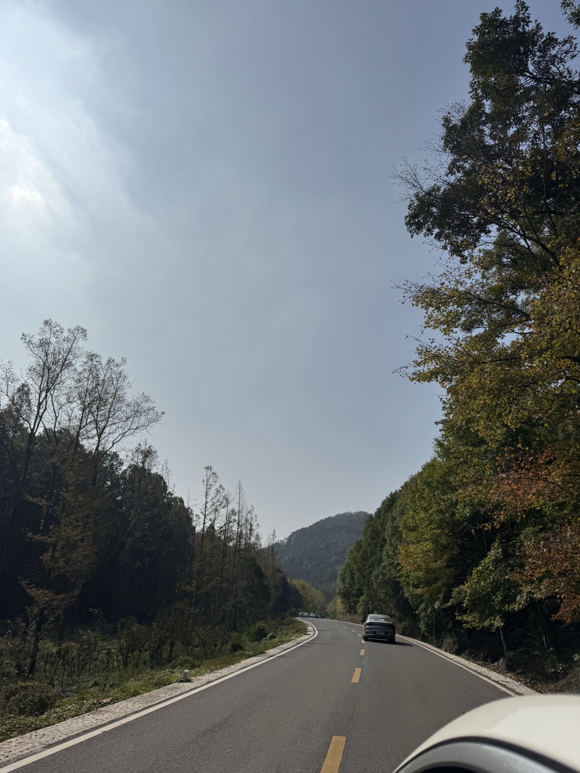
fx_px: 536
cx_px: 290
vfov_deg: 71.6
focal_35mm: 24
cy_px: 386
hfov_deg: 56.8
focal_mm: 6.76
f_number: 1.78
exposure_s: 1/20000
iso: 64
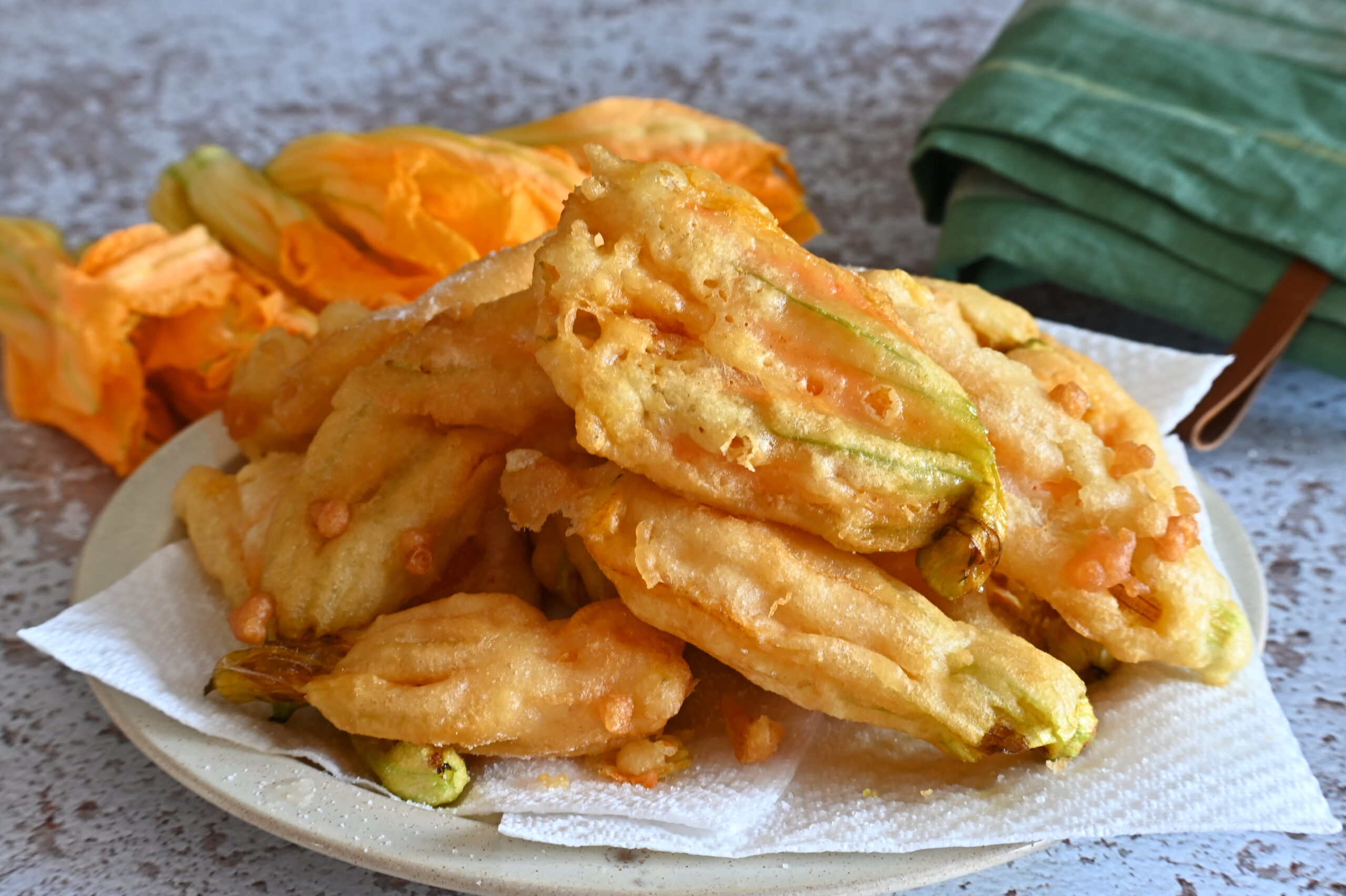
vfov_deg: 18.2
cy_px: 448
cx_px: 673
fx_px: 2803
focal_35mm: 75
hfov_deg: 27.0
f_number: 9
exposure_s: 1/5
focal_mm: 50
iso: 200
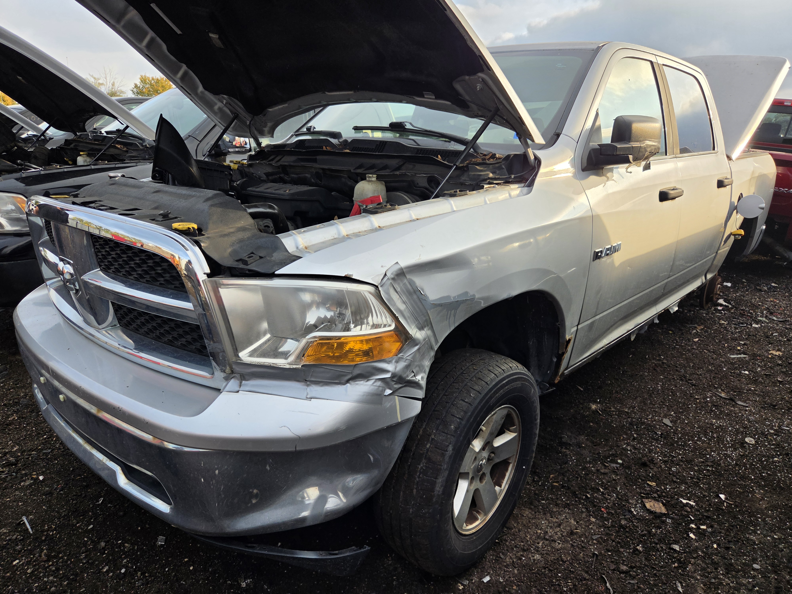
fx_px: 526
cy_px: 297
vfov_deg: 58.9
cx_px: 396
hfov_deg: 73.9
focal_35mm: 23
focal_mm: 5.4
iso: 80
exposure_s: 1/1044
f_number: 1.8
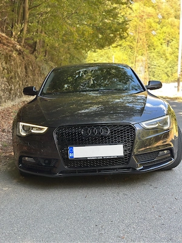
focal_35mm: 48
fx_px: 336
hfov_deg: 30.3
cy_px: 122
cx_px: 91
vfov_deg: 39.7
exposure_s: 1/245
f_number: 1.78
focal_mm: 6.86
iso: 100
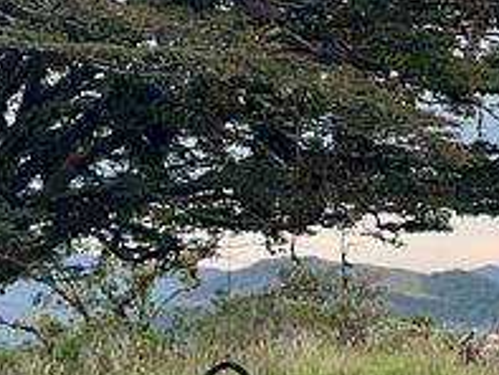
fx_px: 1500
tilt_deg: +7.2
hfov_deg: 18.5
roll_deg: +0.4
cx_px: 485
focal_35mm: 104
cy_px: 73
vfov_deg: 14.2
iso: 64
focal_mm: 6.86
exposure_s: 1/1783
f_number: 1.78
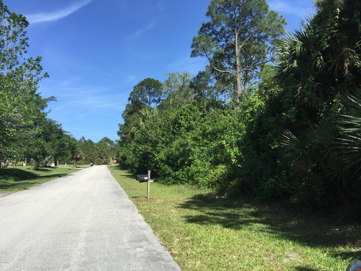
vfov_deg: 48.2
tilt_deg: +5.6
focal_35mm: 29
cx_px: 180
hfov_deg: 61.7
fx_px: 302
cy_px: 136
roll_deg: +0.9
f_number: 2.2
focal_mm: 4.15
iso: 32
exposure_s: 1/1464
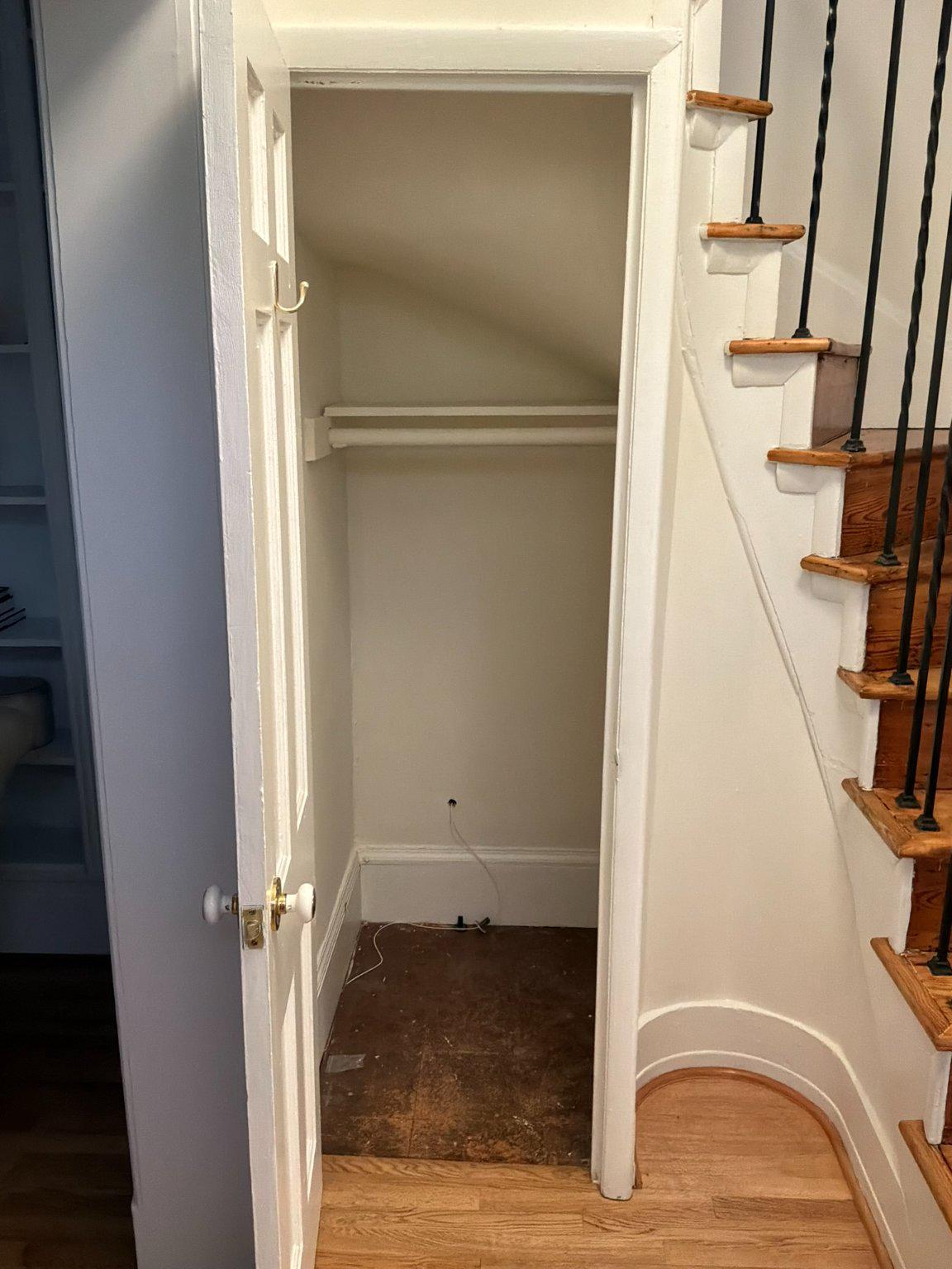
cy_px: 634
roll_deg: +0.2
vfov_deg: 63.4
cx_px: 476
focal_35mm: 28
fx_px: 1027
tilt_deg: -14.0
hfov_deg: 49.7
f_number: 1.8
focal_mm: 3
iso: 200
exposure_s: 1/60
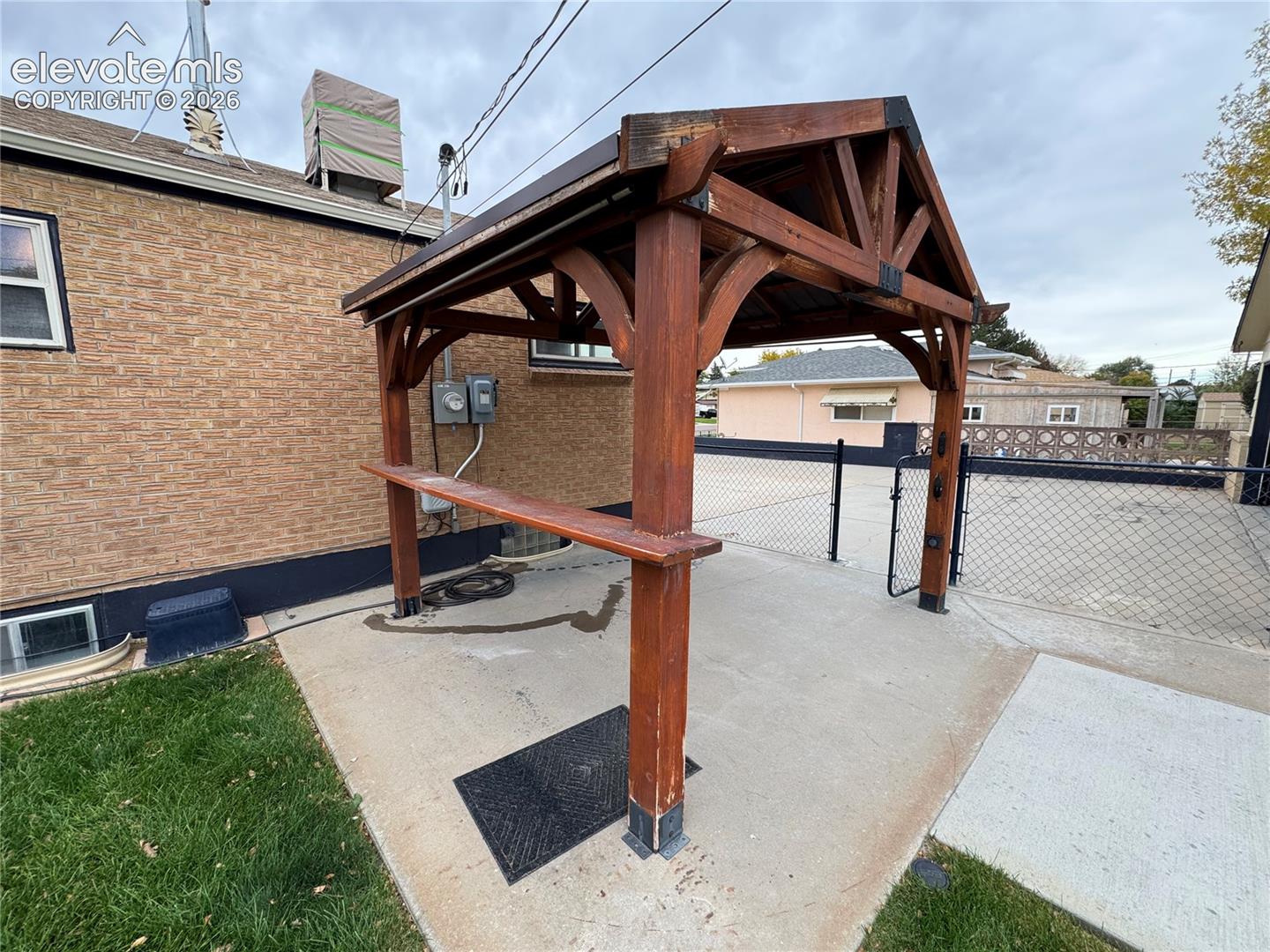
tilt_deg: -9.0
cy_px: 476
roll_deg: +0.1
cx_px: 635
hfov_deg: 102.1
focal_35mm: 14
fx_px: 514
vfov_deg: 85.7
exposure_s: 1/195
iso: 50
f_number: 2.2
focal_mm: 2.22
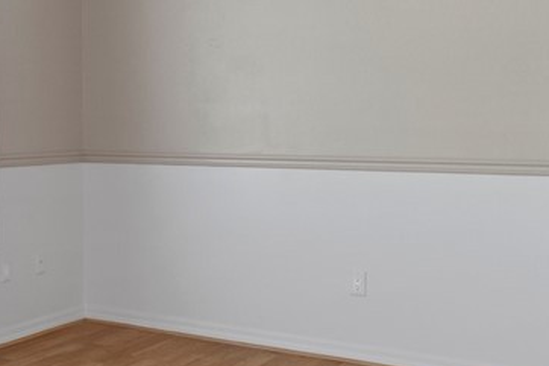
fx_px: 892
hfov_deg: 33.0
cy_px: 136
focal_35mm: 58
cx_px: 89
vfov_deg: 23.1
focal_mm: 13
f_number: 8
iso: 320
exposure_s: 2
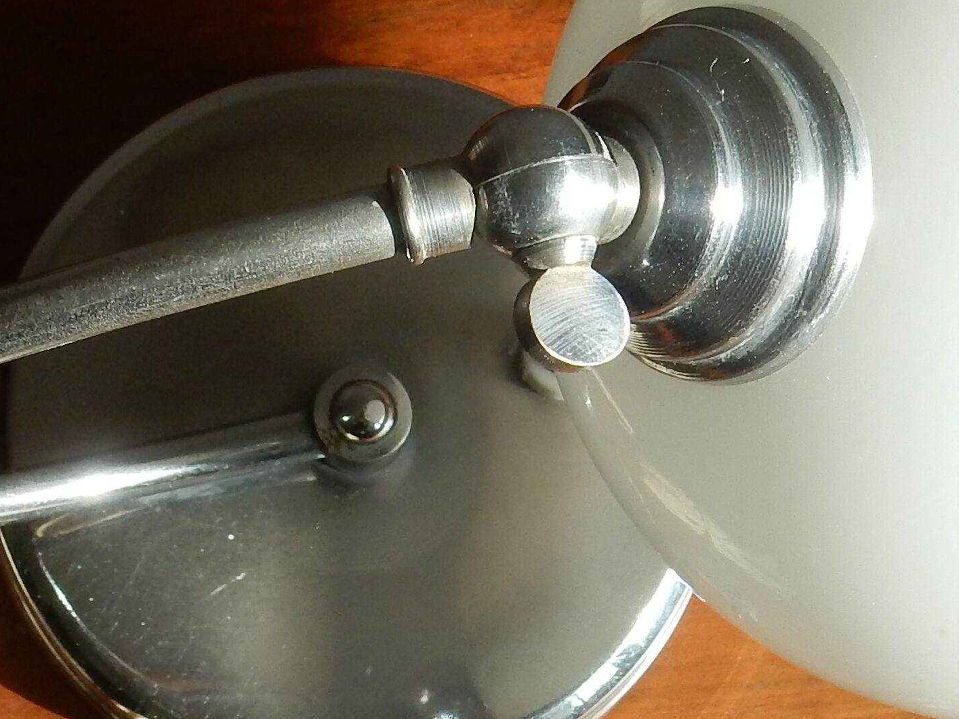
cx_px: 409
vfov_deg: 10.5
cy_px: 642
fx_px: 3878
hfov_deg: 14.1
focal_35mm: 140
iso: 125
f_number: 4.2
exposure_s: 1/200
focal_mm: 7.6
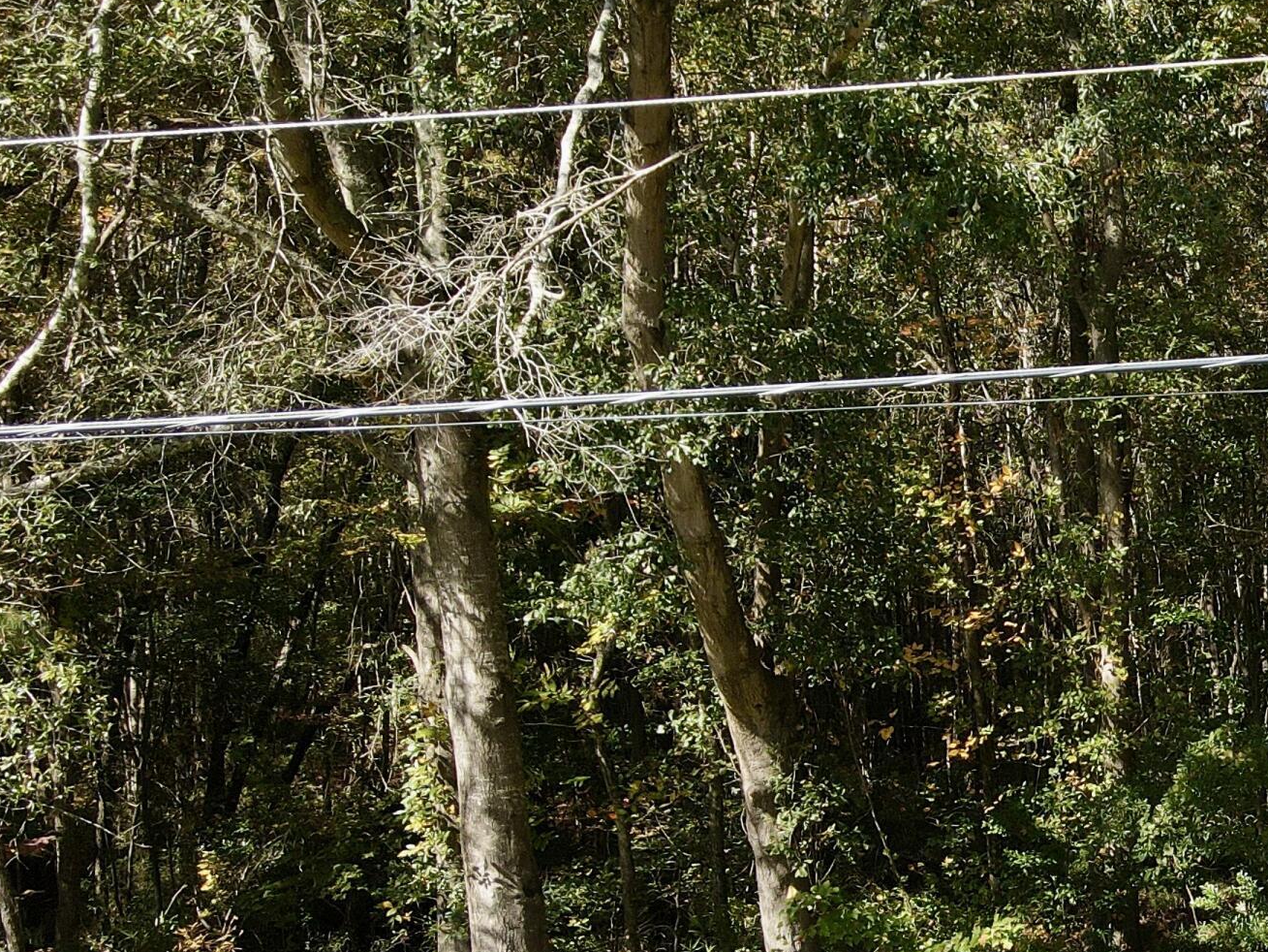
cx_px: 1417
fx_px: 2015
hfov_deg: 30.9
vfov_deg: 26.3
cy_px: 677
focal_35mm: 55
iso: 100
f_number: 2.8
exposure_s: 1/200
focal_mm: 4.5
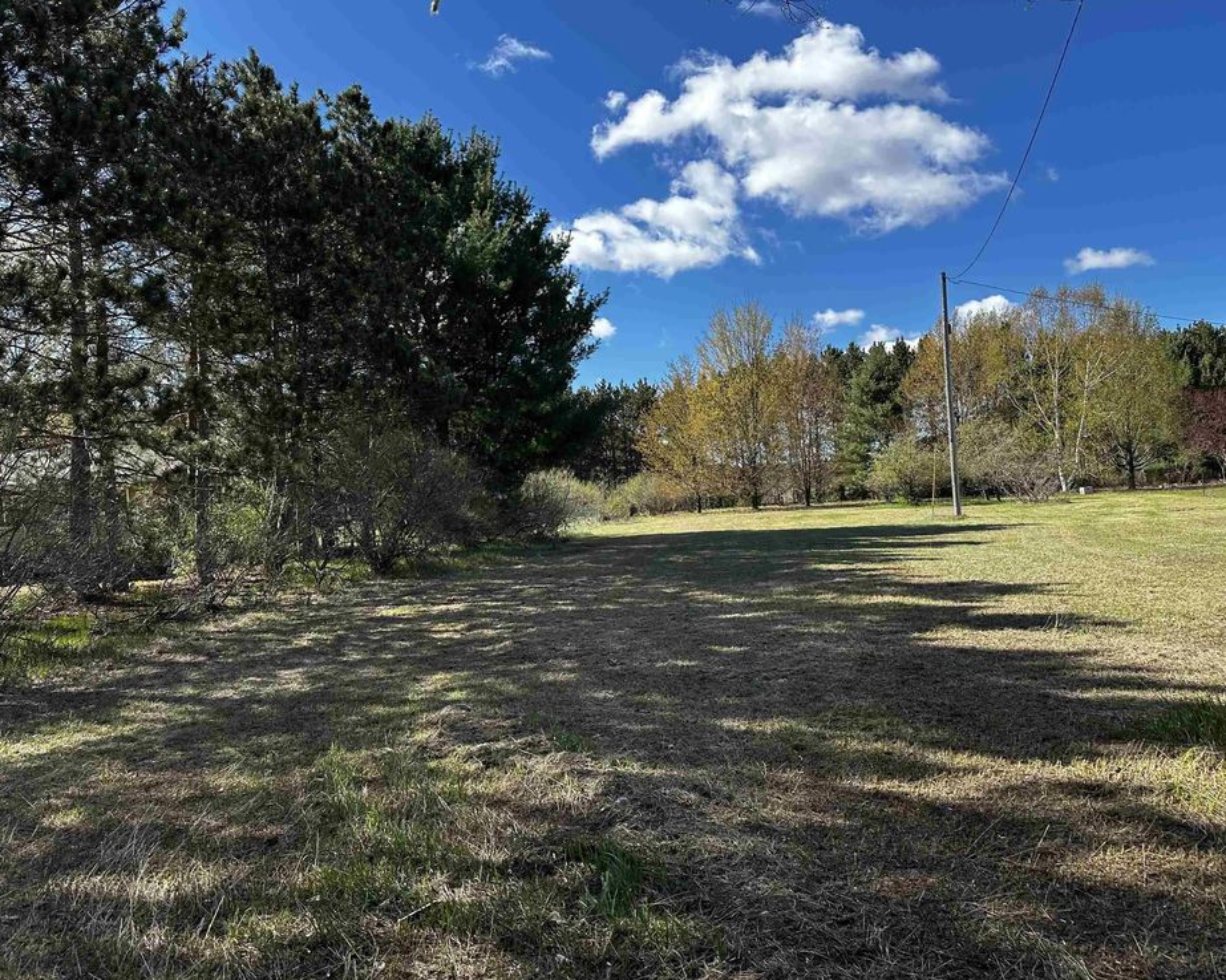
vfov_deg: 54.9
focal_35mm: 26
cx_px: 667
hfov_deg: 65.9
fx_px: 943
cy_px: 499
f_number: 1.78
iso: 80
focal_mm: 6.86
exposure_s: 1/2252
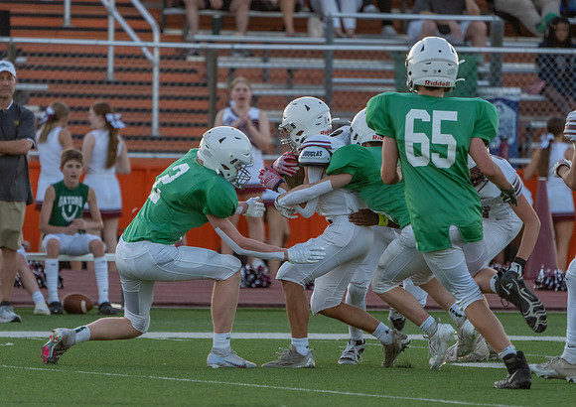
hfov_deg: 3.8
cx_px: 297
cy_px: 239
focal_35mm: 535
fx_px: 8716
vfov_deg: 2.7
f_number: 5.6
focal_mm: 400
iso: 1600
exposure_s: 1/1250
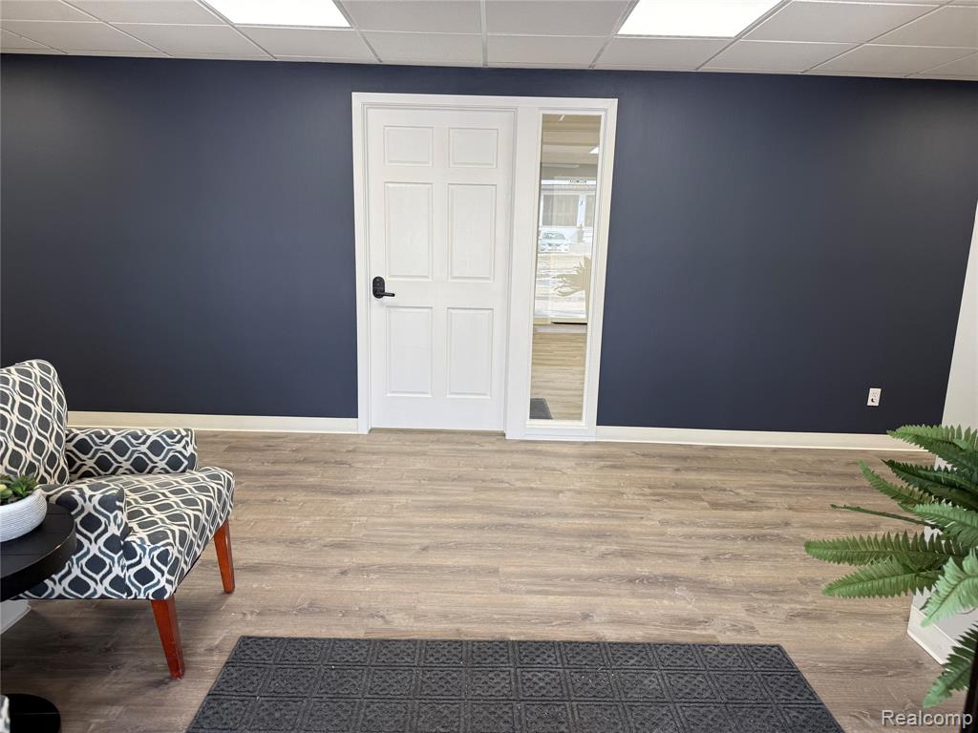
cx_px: 489
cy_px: 366
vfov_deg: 56.8
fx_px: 678
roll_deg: -1.5
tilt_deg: -11.5
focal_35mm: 24
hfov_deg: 71.6
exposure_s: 1/120
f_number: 1.78
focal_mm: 6.76
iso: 80
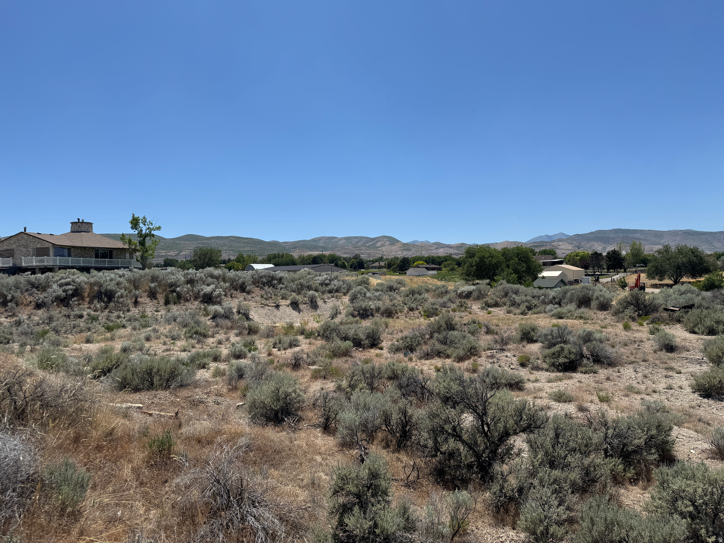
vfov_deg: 56.8
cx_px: 362
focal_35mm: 24
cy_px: 272
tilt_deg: +2.0
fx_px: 502
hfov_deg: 71.6
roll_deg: +0.4
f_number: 1.78
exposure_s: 1/6410
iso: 80
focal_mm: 6.76
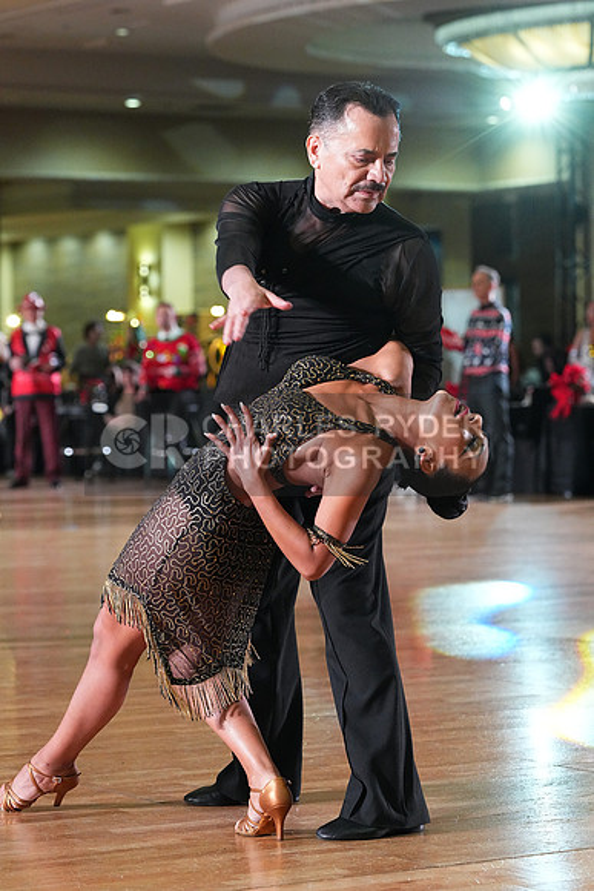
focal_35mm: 119
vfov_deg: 17.2
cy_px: 446
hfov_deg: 11.5
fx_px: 2943
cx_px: 297
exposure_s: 1/400
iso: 8000
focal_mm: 119
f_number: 5
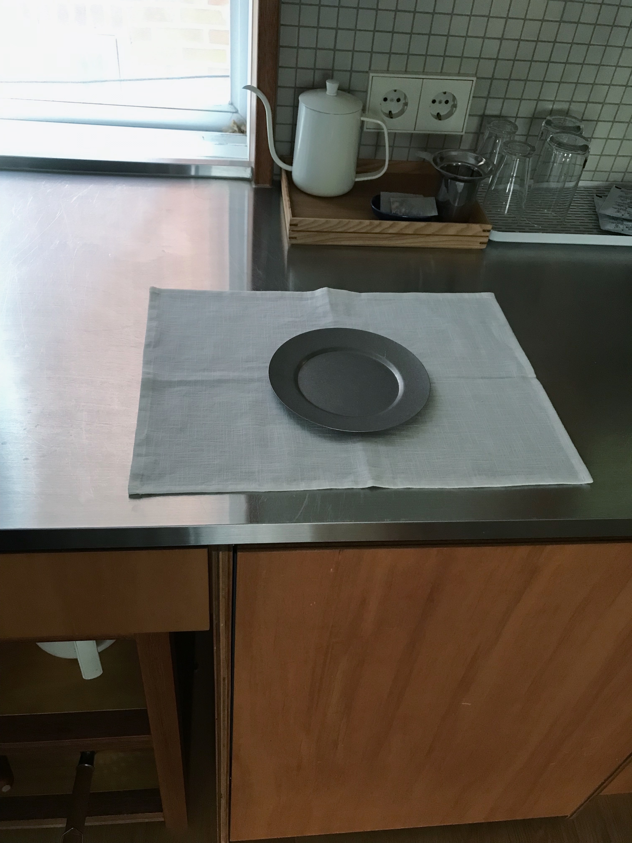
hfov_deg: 49.7
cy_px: 422
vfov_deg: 63.4
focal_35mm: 28
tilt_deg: -43.6
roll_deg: -5.9
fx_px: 682
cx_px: 316
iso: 64
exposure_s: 1/15
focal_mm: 3.99
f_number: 1.8
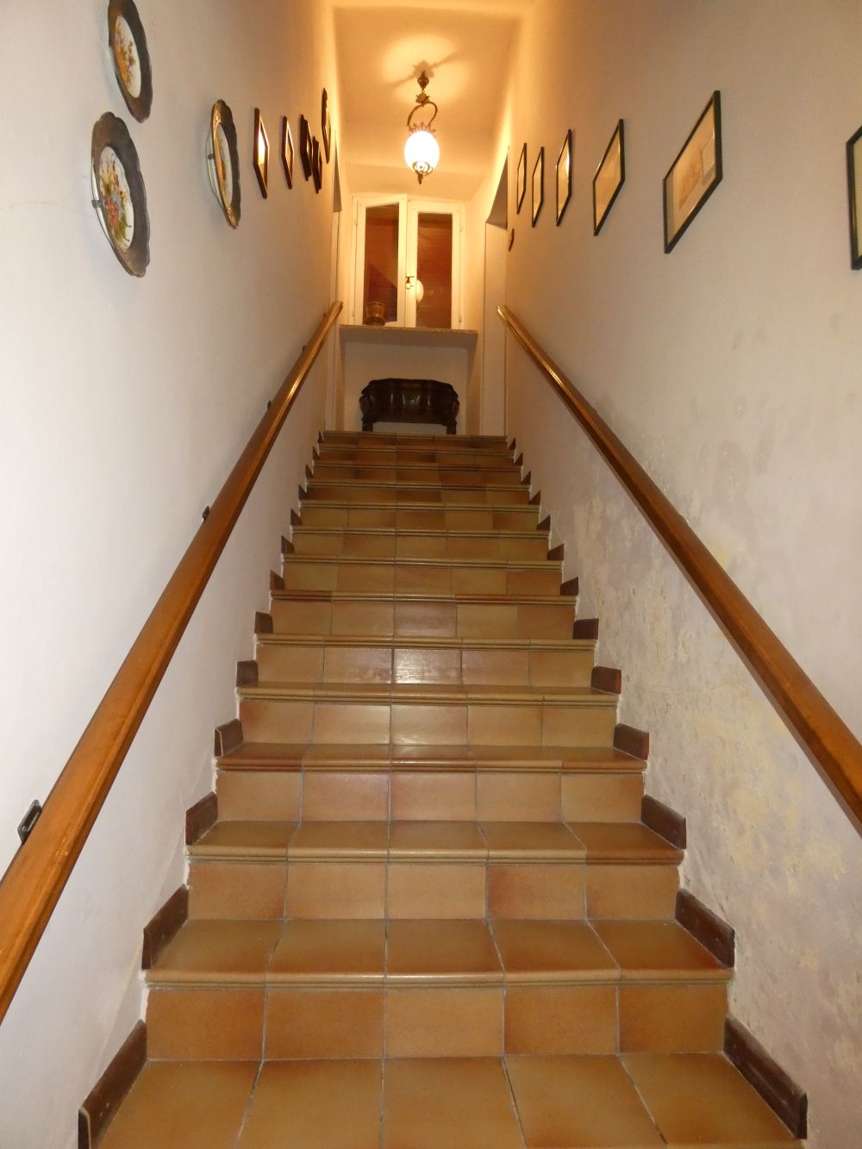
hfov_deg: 66.0
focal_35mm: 20
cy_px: 574
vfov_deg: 81.7
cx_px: 431
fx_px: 664
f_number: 2.8
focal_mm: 3.6
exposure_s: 1/60
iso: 640
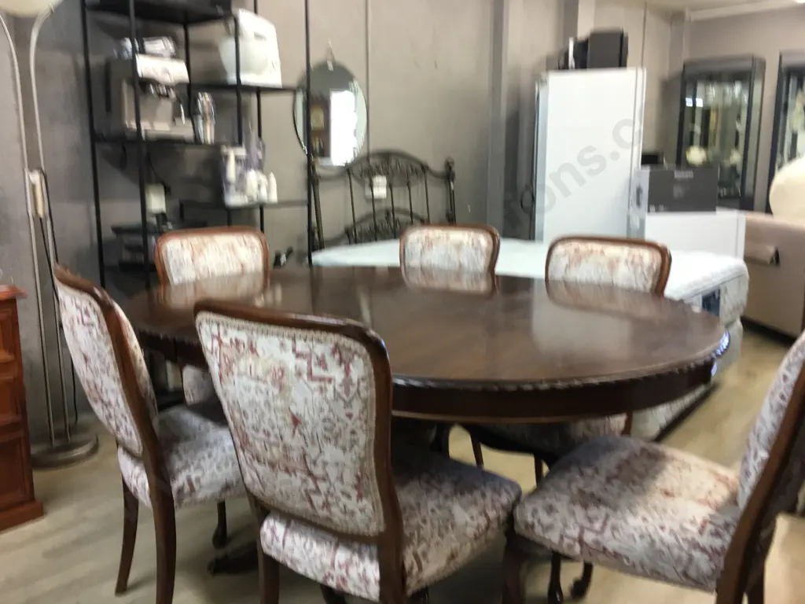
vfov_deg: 48.2
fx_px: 674
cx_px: 402
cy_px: 302
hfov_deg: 61.7
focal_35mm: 29
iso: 40
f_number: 2.2
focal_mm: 4.15
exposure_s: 1/17
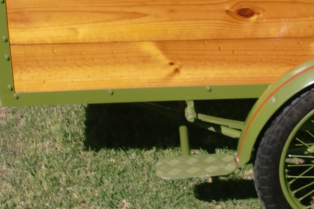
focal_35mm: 86
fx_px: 750
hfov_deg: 23.4
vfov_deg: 15.6
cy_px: 10
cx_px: 230
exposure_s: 1/200
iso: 64
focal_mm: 6.3
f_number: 7.9
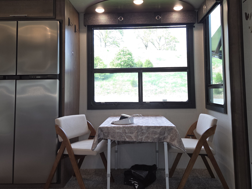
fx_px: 233
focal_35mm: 32
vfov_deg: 43.9
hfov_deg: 56.8
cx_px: 131
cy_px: 76
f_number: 1.8
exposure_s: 1/50
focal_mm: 5.4
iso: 50
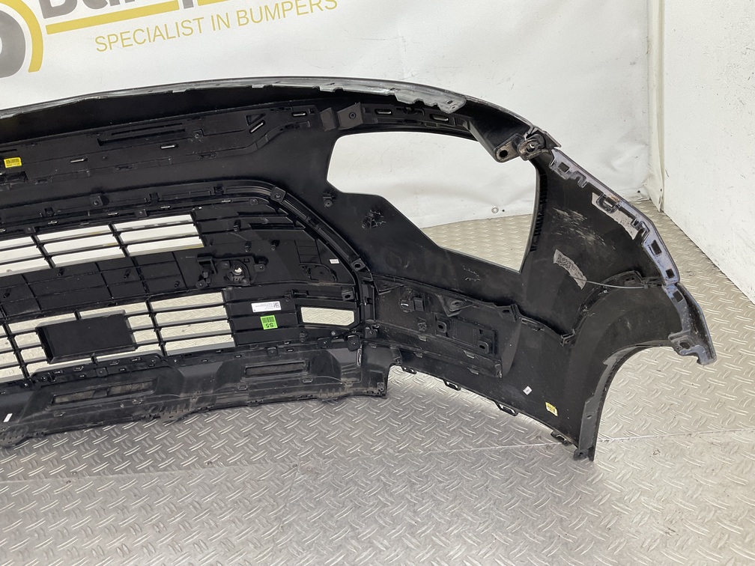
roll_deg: +9.5
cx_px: 378
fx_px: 633
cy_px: 283
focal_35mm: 29
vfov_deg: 48.2
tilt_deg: -23.9
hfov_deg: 61.7
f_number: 1.8
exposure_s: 1/100
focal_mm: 3
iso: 32
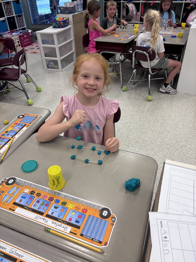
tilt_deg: -37.5
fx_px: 196
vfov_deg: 67.3
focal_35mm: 26
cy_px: 131
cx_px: 98
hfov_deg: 53.1
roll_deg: +0.4
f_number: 1.6
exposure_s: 1/120
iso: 100
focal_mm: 5.96
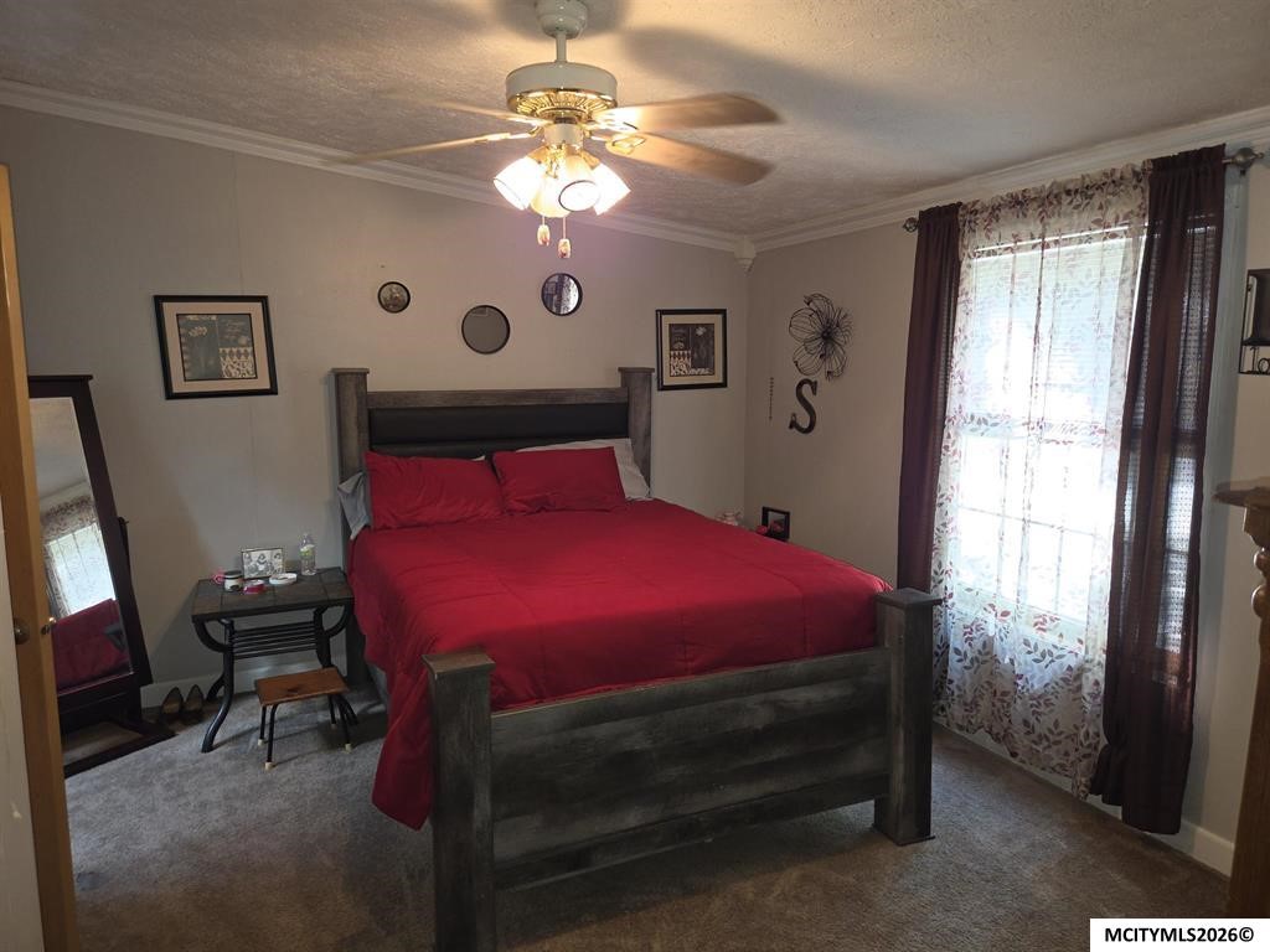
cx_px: 635
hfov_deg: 73.9
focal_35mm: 23
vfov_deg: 58.9
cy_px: 476
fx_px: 844
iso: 160
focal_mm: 5.4
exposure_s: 1/24
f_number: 1.8
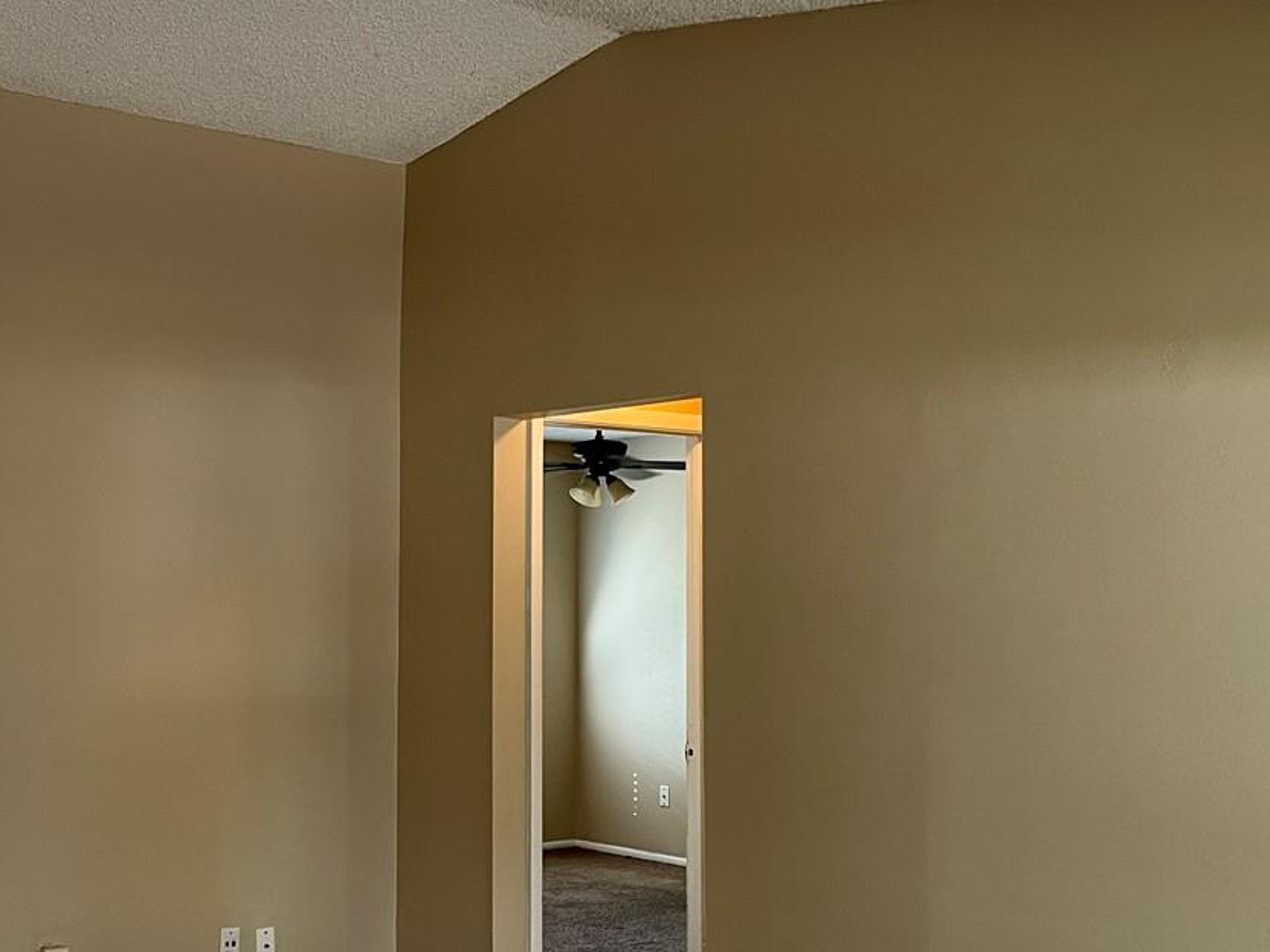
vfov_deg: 29.1
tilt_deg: +5.7
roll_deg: +0.1
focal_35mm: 50
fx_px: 1834
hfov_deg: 37.4
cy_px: 500
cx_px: 351
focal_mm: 5.1
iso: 100
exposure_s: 1/60
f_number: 1.6
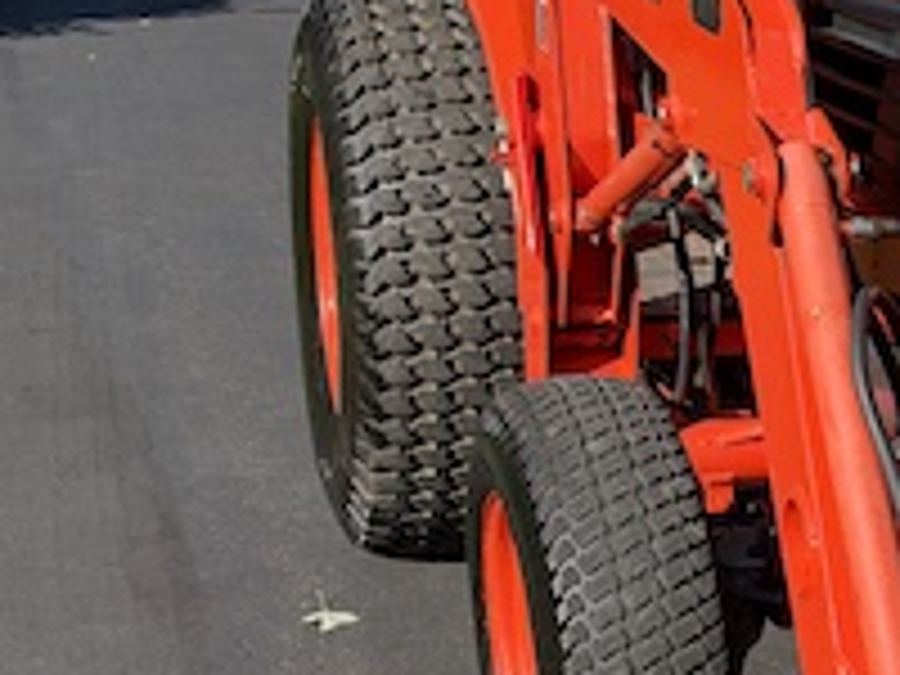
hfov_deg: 17.6
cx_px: 1202
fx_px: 2704
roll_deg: -2.5
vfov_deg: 14.2
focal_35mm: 104
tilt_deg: -14.4
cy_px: 432
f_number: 1.8
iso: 64
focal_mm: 6.93
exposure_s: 1/2033
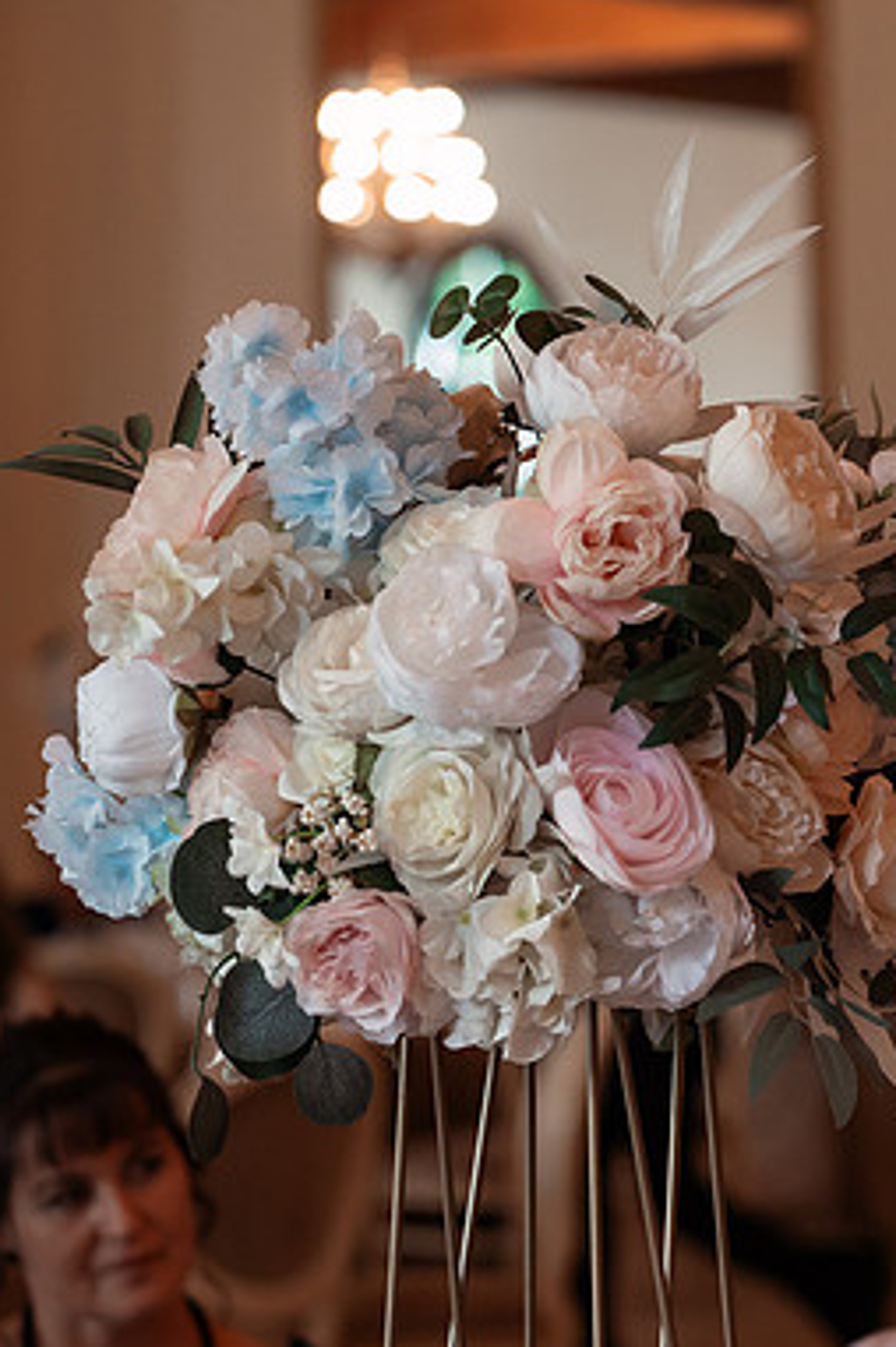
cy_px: 703
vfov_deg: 14.8
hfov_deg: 9.8
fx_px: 5198
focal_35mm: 139
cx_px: 704
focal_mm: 75
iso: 2500
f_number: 2.8
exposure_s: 1/320
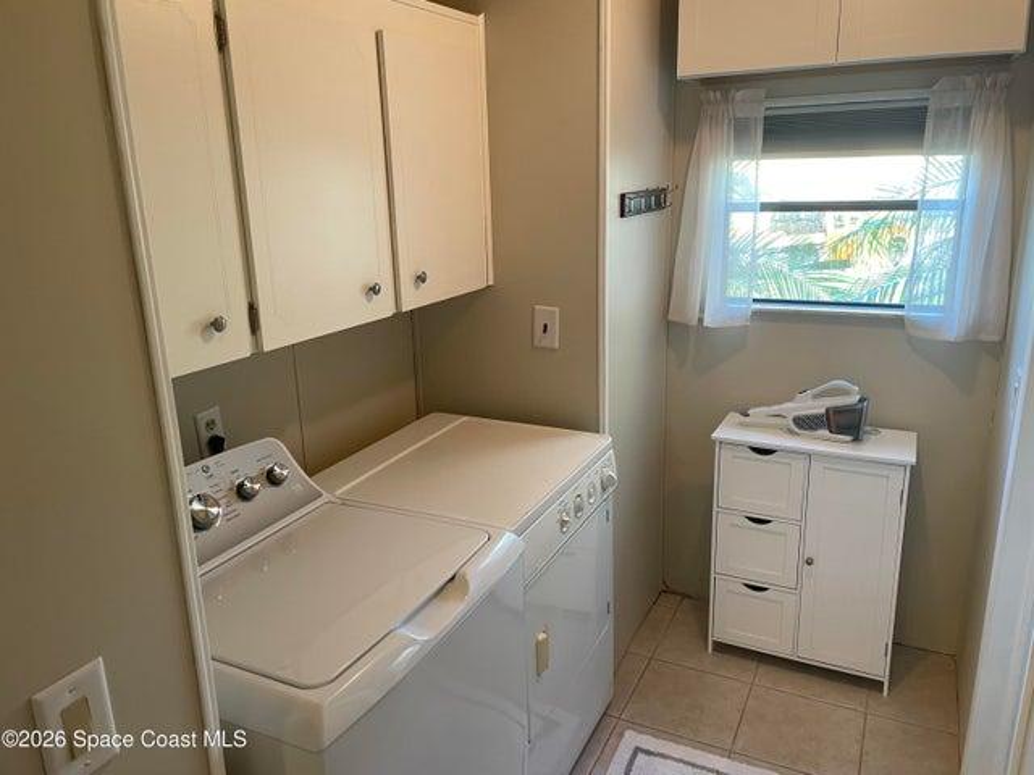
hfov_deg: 67.3
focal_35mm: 26
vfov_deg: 53.1
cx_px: 517
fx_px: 777
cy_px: 388
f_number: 1.6
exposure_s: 1/60
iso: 100
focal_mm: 4.2
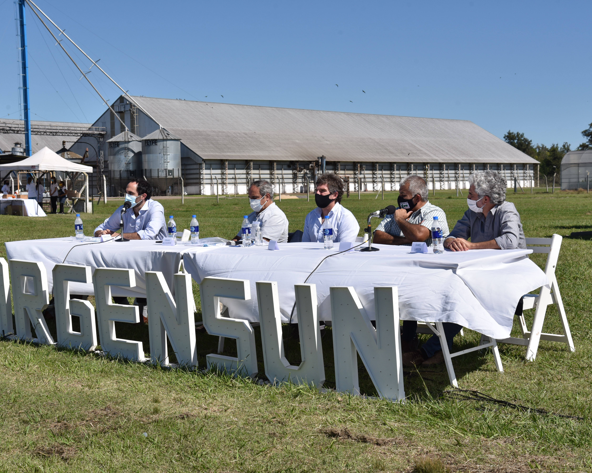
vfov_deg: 25.8
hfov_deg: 31.9
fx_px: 1034
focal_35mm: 59
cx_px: 274
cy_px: 236
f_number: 9
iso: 400
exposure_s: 1/1250
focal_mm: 52
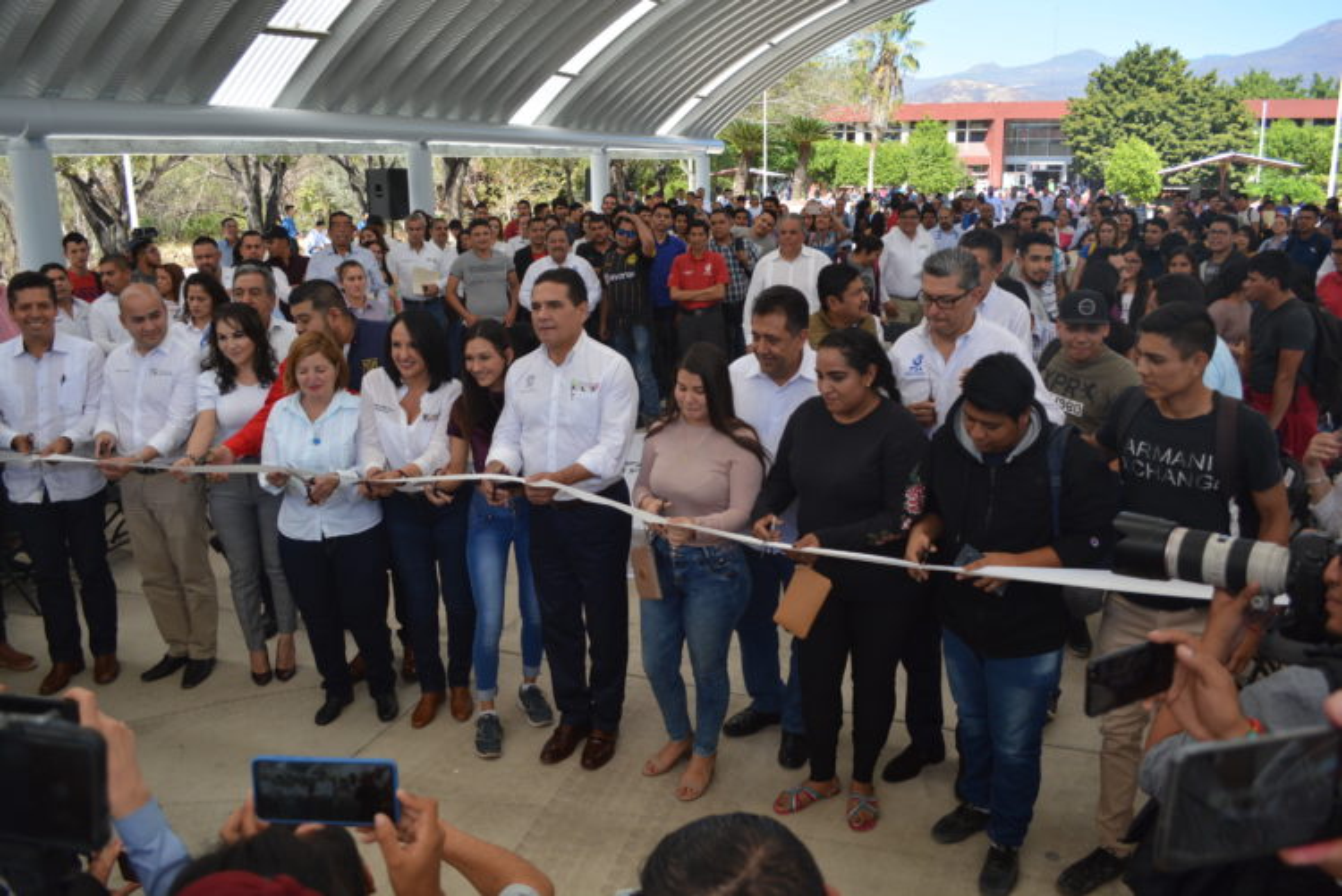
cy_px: 448
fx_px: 1007
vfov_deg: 48.0
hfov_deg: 67.4
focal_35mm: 27
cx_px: 671
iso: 400
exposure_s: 1/1250
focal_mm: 18
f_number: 4.5
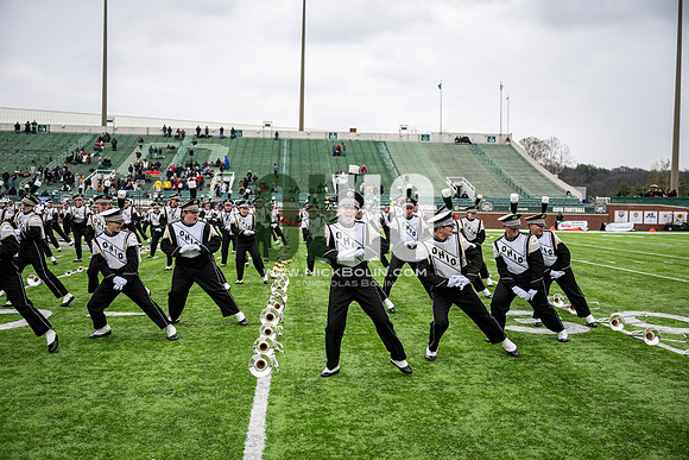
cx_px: 344
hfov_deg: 55.1
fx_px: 660
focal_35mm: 34
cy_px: 230
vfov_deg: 38.4
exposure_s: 1/500
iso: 100
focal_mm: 34.5
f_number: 2.8
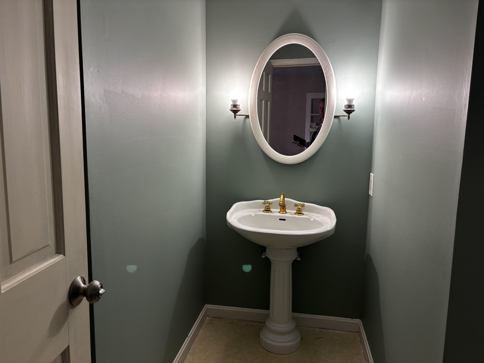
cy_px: 182
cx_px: 242
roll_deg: -0.3
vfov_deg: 53.1
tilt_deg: -8.5
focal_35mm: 26
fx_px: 364
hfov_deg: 67.3
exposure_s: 1/60
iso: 160
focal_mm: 5.96
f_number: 1.6
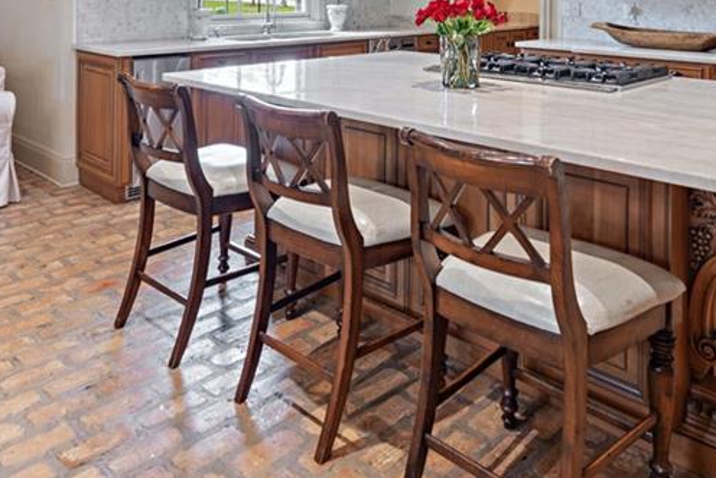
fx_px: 656
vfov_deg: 36.2
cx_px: 365
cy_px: 6
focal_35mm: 33
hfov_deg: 57.2
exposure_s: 1/8
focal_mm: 16
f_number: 5.6
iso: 400
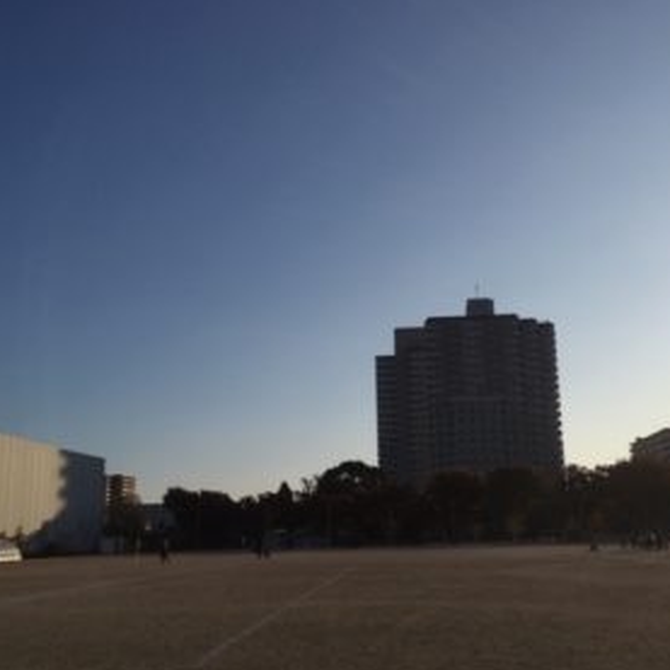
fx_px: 810
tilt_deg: +13.0
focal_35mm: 37
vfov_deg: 44.9
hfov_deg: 44.8
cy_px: 351
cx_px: 377
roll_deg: +1.6
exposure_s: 1/5495
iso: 25
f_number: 2.2
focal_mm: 4.15
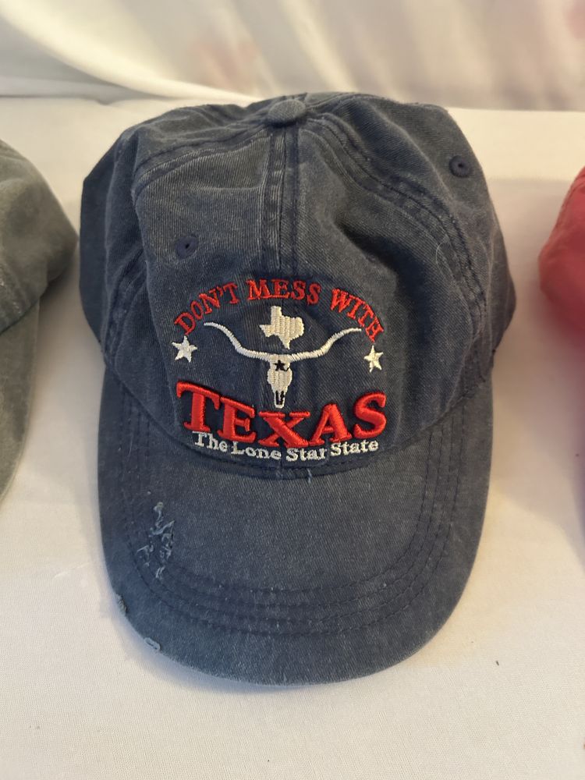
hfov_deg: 53.1
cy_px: 390
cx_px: 292
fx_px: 586
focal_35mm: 26
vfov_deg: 67.3
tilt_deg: -59.7
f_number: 1.5
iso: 640
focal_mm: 5.7
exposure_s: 1/40
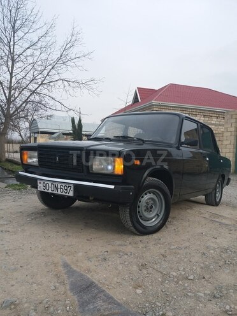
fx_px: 246
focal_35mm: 27
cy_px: 158
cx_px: 118
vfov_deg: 65.3
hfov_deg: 51.4
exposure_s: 1/533
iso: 40
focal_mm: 3.7
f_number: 1.9
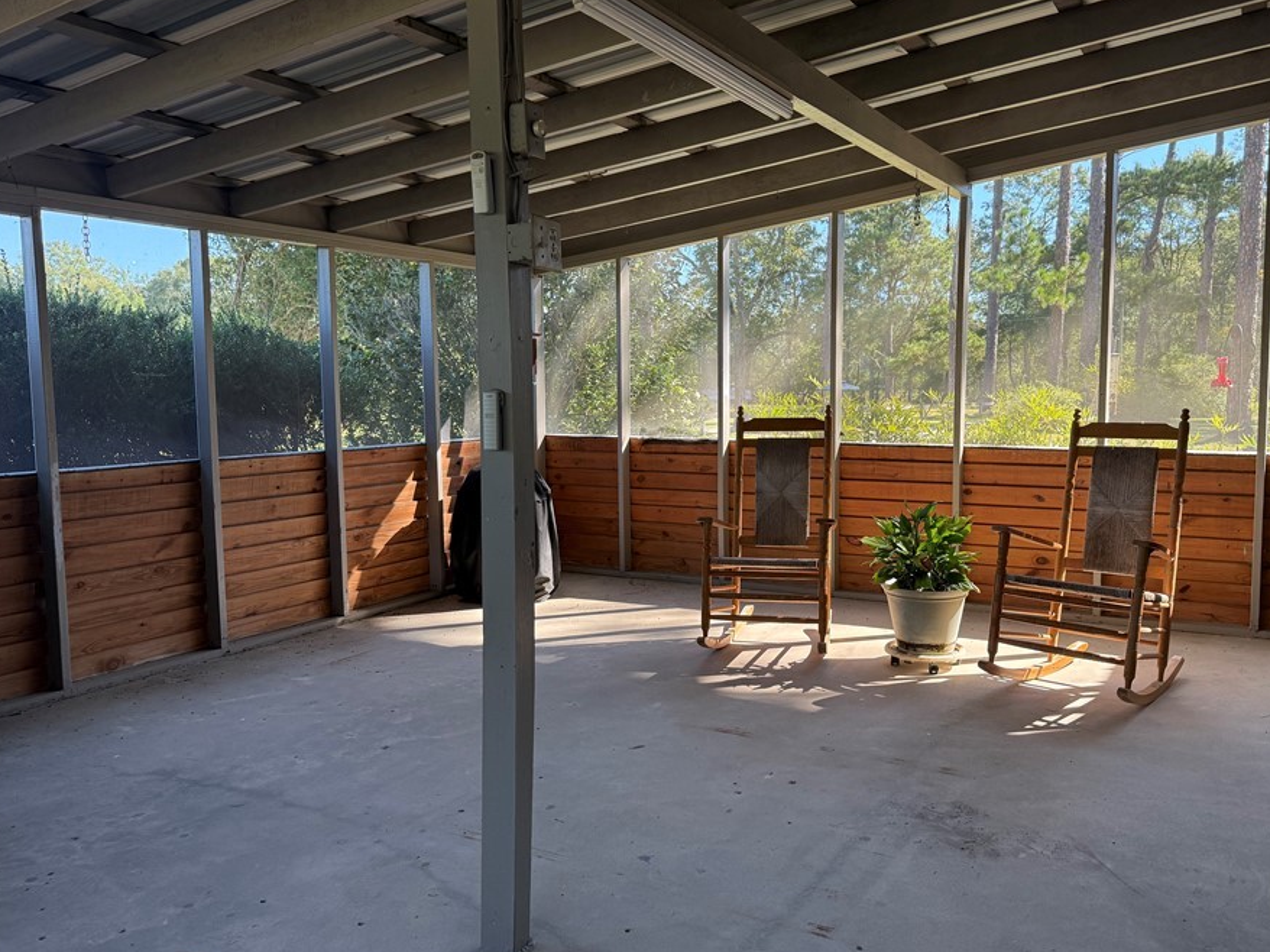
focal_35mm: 28
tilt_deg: -4.4
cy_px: 456
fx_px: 1027
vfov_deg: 49.7
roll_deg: +0.5
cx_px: 730
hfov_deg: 63.1
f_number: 1.78
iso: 100
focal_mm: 6.76
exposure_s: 1/361
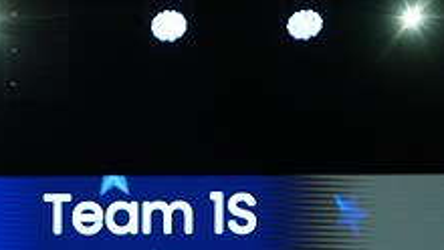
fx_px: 2379
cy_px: 534
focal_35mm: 202
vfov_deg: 5.8
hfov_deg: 10.6
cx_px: 56
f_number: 4
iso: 1600
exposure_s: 1/500
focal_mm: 73
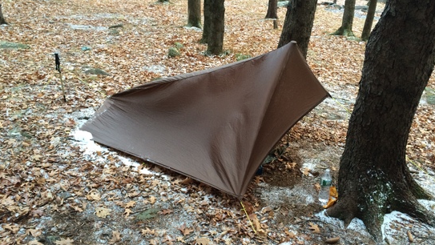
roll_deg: -2.3
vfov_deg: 36.7
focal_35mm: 32
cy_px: 139
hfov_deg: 61.0
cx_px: 219
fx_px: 369
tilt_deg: -28.2
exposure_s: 1/30
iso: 125
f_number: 2.2
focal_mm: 4.15
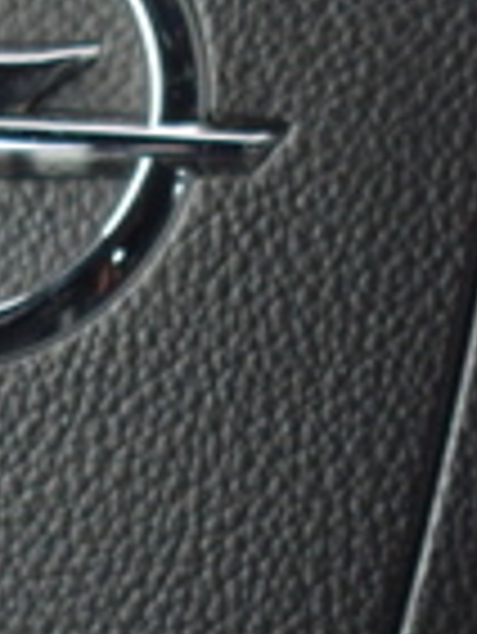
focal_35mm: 553
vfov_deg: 3.6
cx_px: -122
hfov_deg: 2.7
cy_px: 787
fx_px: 10147
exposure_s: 1/125
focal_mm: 45
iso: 400
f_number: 5.6
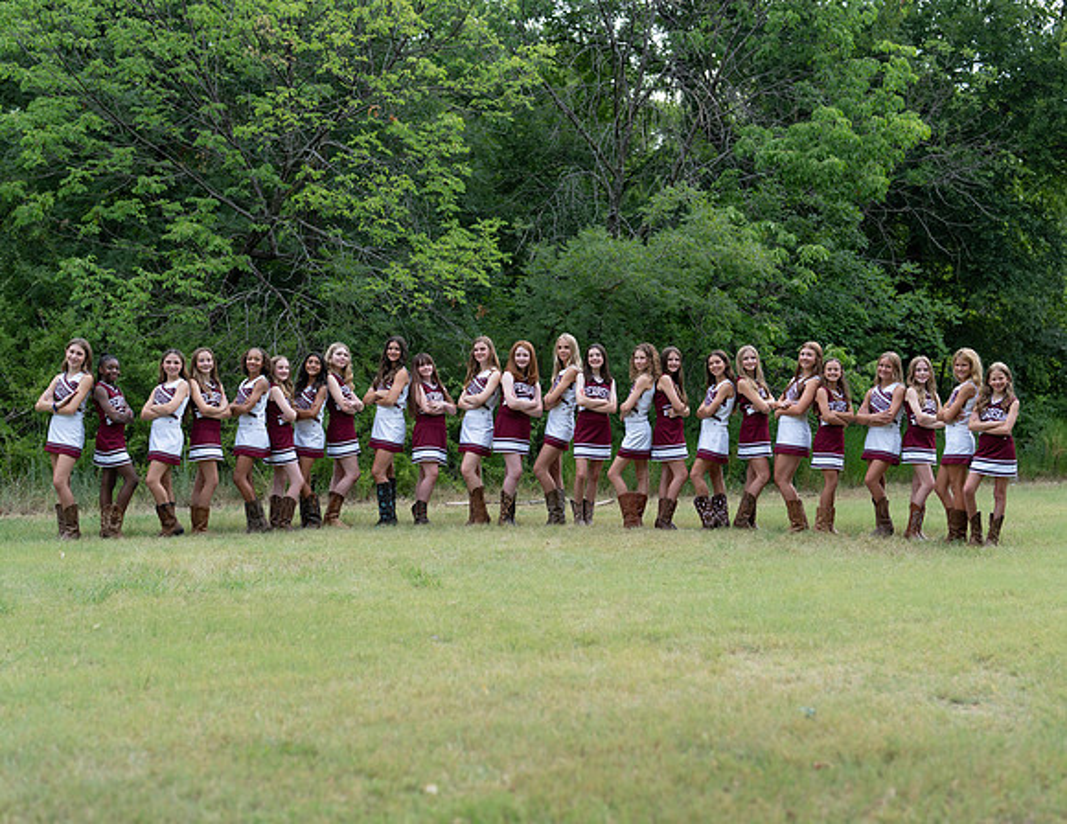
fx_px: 1845
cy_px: 428
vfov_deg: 25.2
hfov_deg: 32.3
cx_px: 556
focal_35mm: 59
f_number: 1.8
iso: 100
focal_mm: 50
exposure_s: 1/800
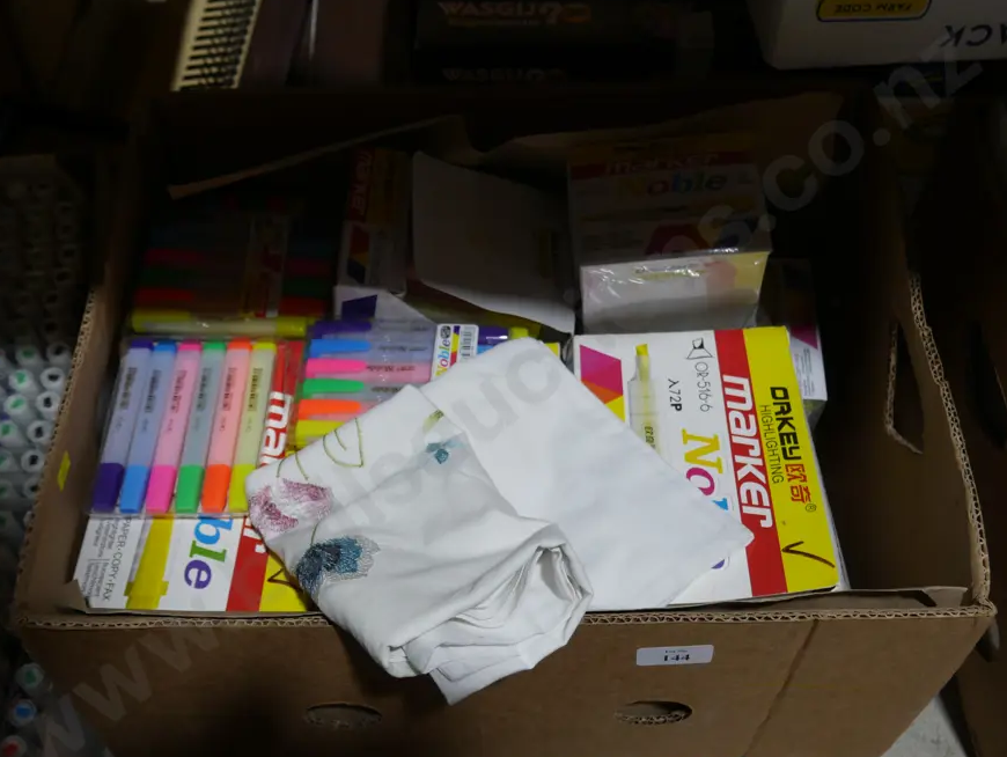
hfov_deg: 46.8
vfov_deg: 36.0
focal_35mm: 40
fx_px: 1165
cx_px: 493
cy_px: 405
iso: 200
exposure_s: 1/80
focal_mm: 17
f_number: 4
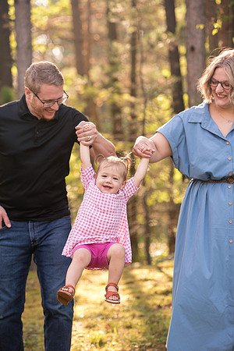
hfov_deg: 12.2
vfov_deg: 18.3
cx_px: 117
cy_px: 176
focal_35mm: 112
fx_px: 1092
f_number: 3.5
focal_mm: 112
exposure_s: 1/500
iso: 400
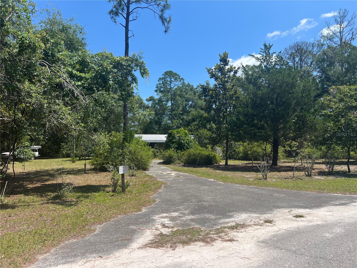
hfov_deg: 67.3
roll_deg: -0.4
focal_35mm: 26
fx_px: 268
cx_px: 178
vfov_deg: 53.1
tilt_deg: +1.9
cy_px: 134
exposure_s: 1/3460
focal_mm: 5.7
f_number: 1.5
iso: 50
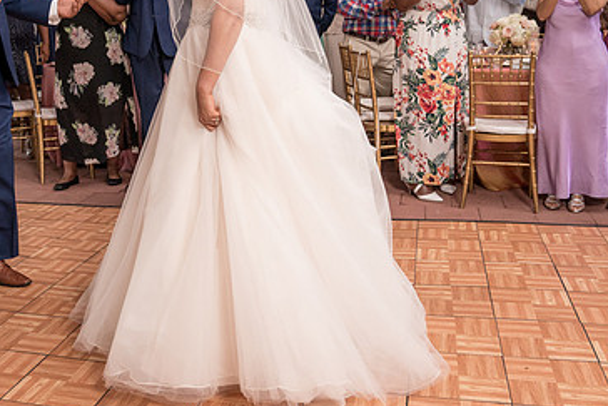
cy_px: 95
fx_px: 710
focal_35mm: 42
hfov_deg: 46.0
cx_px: 234
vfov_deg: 31.3
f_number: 4
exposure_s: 1/200
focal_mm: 24
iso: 2000
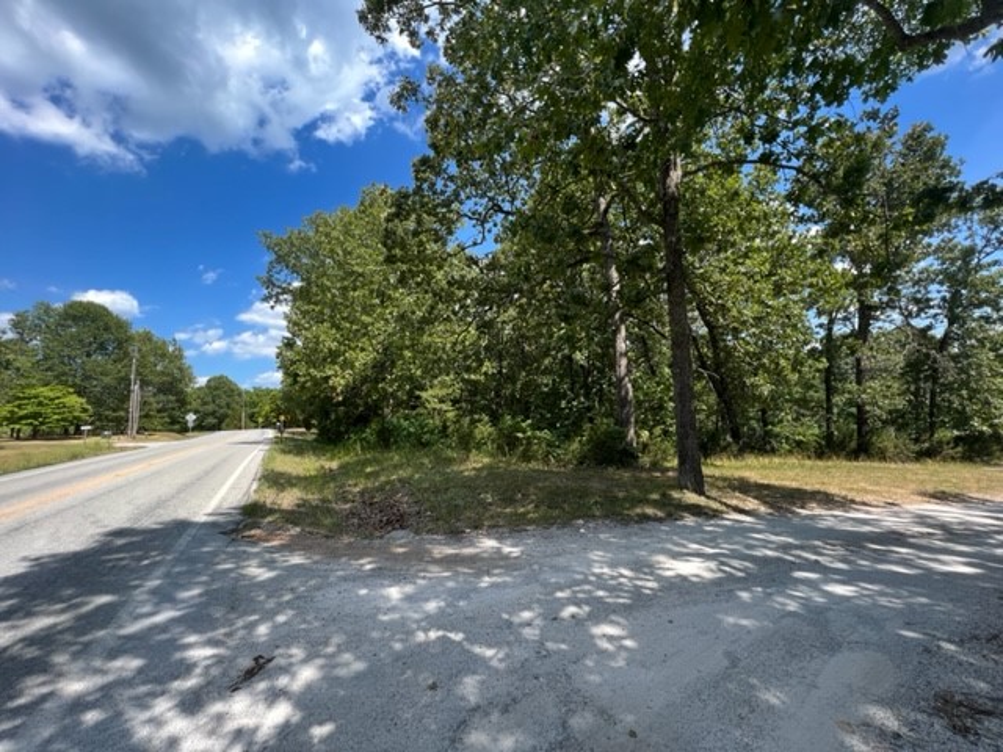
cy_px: 376
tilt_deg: +7.2
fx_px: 377
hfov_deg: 106.2
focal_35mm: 13
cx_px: 502
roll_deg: +3.2
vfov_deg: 89.9
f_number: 1.8
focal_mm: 1.57
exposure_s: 1/363
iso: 32
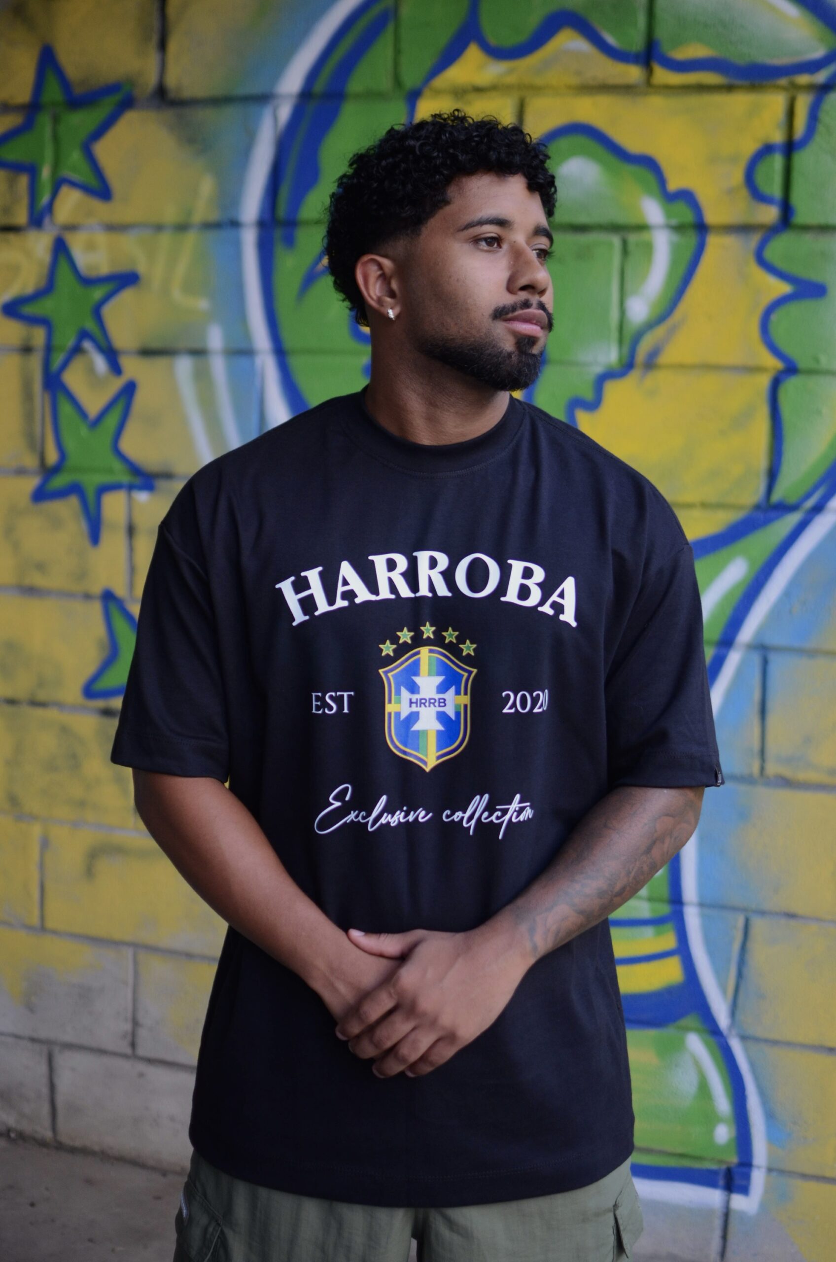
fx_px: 1837
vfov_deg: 37.9
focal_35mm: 52
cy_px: 631
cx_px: 418
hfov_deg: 25.6
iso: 500
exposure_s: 1/160
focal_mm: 35
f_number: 2.2
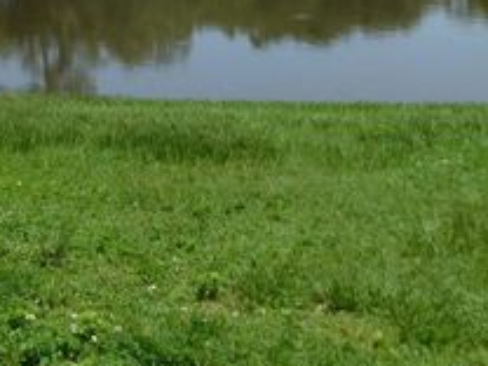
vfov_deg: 18.1
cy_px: -87
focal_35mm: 77
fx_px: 1086
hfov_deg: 23.1
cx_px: -110
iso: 125
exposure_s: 1/500
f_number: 6.2
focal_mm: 4.5
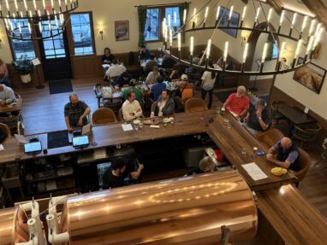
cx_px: 133
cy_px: 113
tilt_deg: -30.7
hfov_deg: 56.4
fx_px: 302
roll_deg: +2.2
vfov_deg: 44.2
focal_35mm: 32
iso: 250
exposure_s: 1/60
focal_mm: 5.96
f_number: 1.6
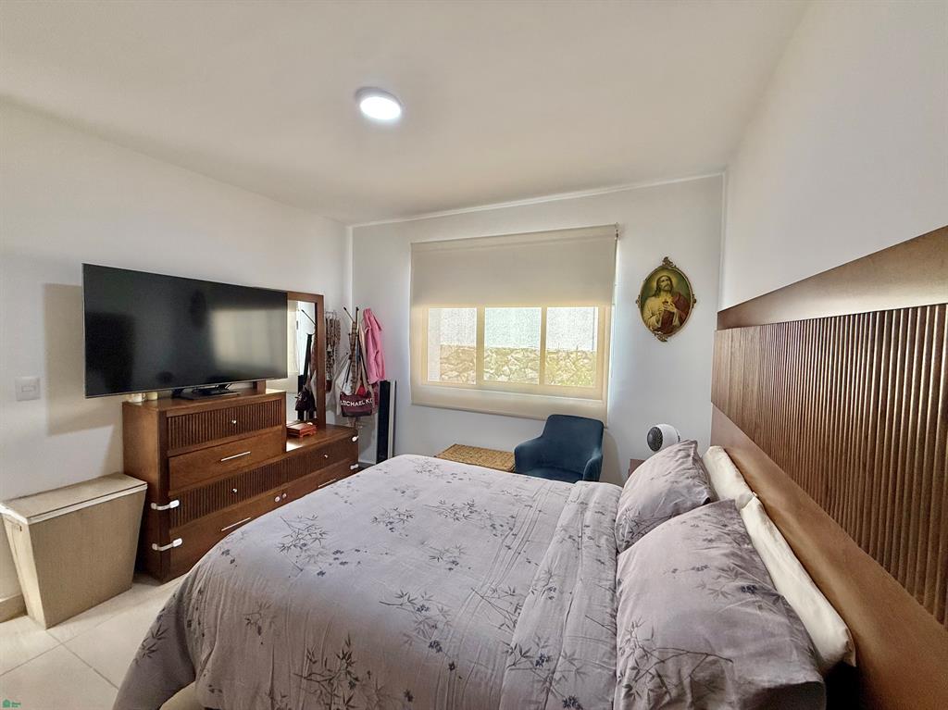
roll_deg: -1.0
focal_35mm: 14
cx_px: 474
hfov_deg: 102.1
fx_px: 383
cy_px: 355
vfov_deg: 85.6
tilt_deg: -2.5
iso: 125
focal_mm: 2.22
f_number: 2.2
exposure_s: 1/120
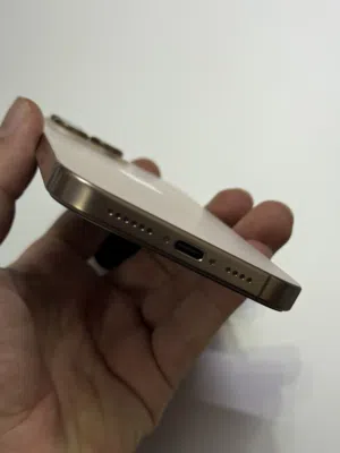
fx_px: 629
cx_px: 170
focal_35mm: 48
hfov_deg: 30.3
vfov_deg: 39.7
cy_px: 226
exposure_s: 1/100
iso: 80
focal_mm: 6.76
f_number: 1.78
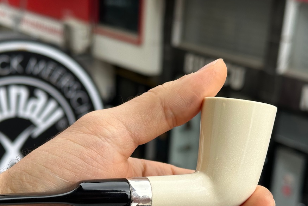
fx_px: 625
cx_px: 107
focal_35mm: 73
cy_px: 165
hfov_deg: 27.6
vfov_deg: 18.5
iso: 64
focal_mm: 6.86
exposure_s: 1/384
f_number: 1.78
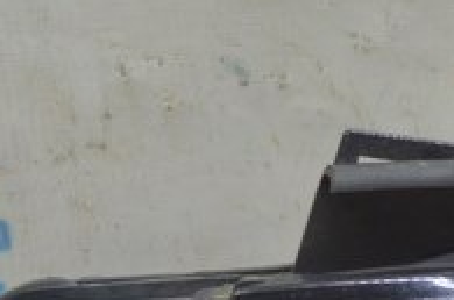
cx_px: 764
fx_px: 2780
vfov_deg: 6.0
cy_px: 580
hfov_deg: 9.0
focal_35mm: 221
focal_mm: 28
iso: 400
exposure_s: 1/20
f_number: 5.6
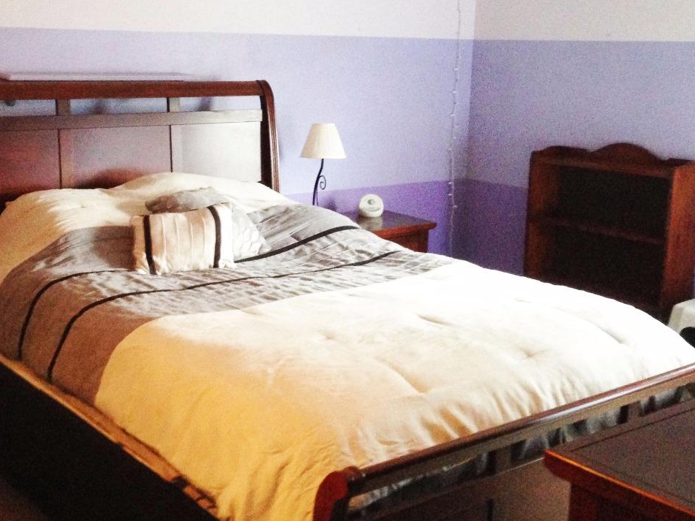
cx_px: 248
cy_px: 183
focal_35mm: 50
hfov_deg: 37.9
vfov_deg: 29.0
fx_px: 1004
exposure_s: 1/20
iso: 400
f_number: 2.4
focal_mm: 4.12
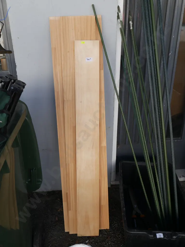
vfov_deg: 56.8
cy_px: 124
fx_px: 228
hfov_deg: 44.2
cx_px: 92
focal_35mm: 32
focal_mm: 16
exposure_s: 1/250
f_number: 5.6
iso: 200
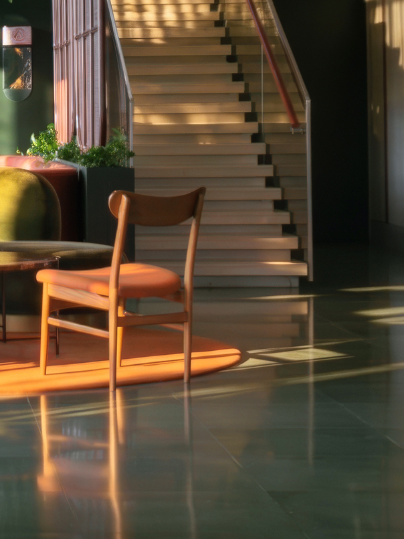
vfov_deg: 15.2
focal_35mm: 129
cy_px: 96
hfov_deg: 11.1
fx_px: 2007
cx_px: -184
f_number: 4
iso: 2000
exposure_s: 1/125
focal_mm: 24
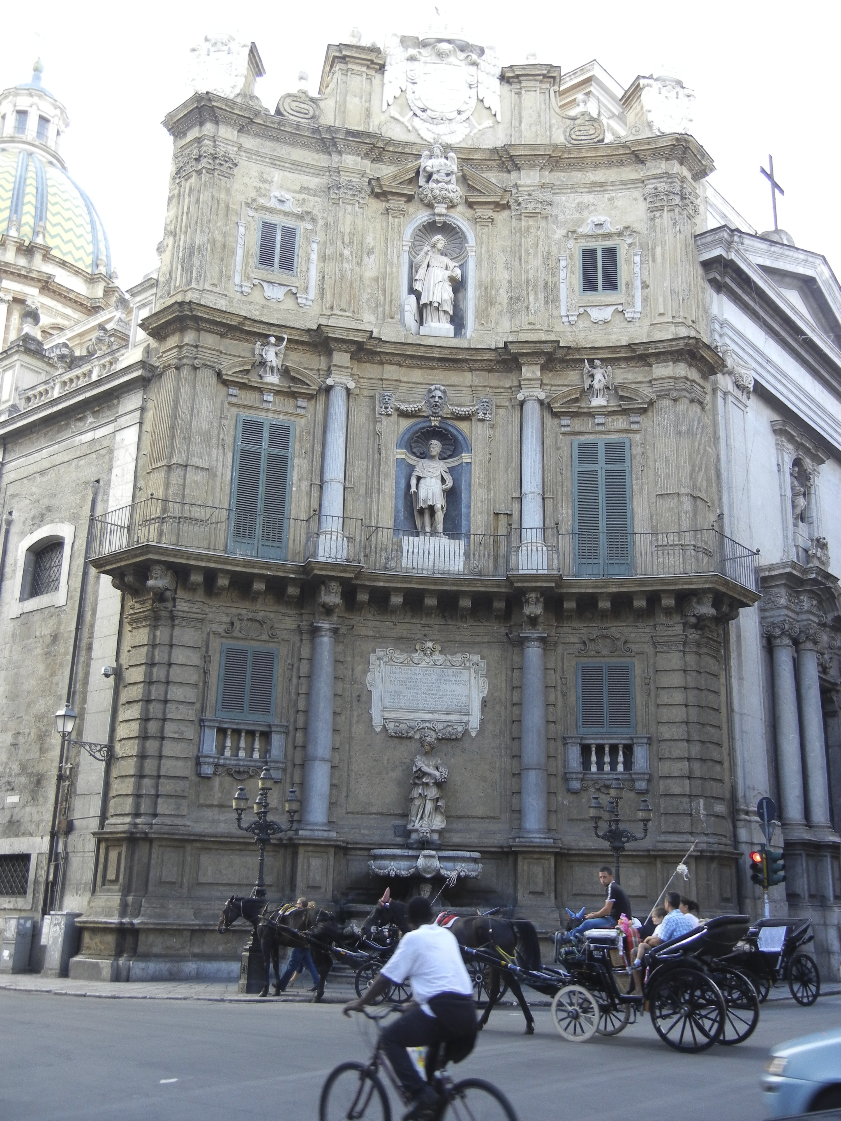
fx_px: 1101
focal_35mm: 34
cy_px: 560
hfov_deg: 41.8
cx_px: 420
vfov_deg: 54.0
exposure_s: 1/86.2
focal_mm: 6.2
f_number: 3.6
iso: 160
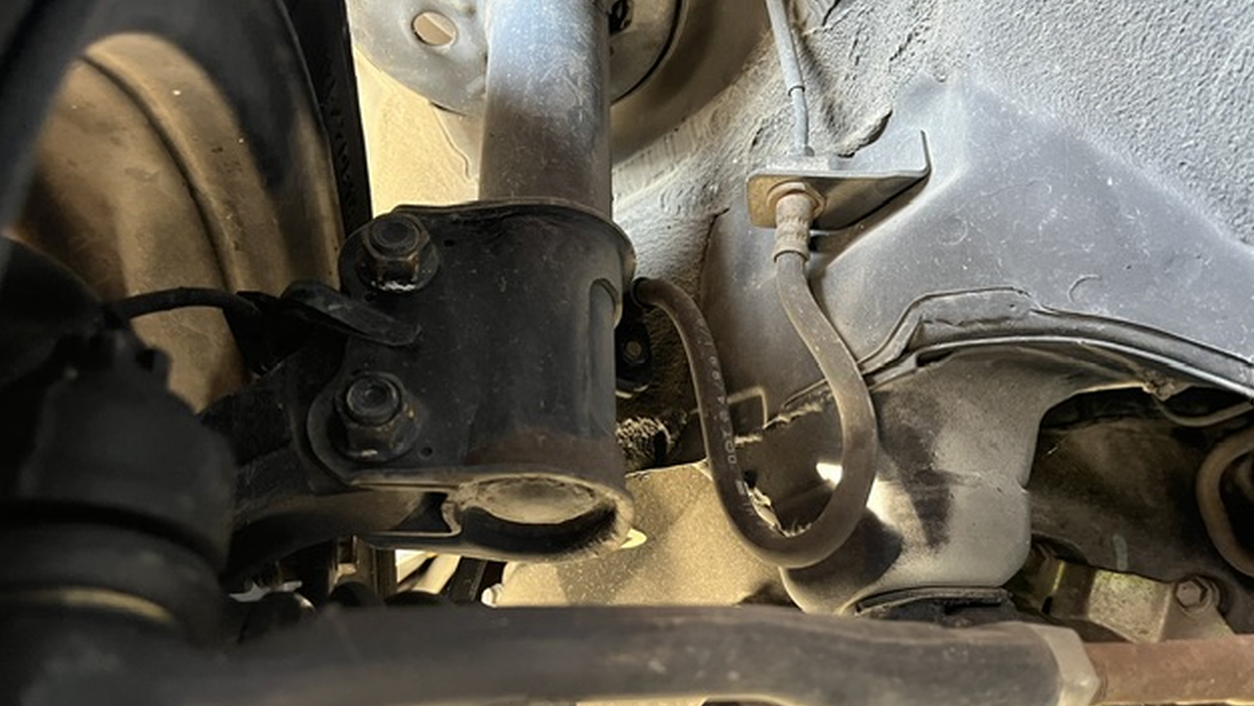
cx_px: 620
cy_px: 365
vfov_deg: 40.2
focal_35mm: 29
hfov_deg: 66.0
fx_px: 965
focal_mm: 5.1
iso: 500
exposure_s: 1/60
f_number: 1.6
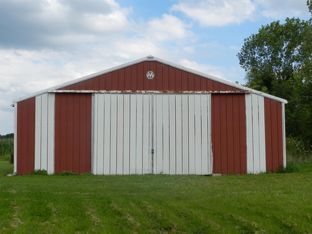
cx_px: 156
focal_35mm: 46
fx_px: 414
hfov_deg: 41.3
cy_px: 117
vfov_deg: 31.5
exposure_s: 1/1250
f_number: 4.2
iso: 160
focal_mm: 8.1
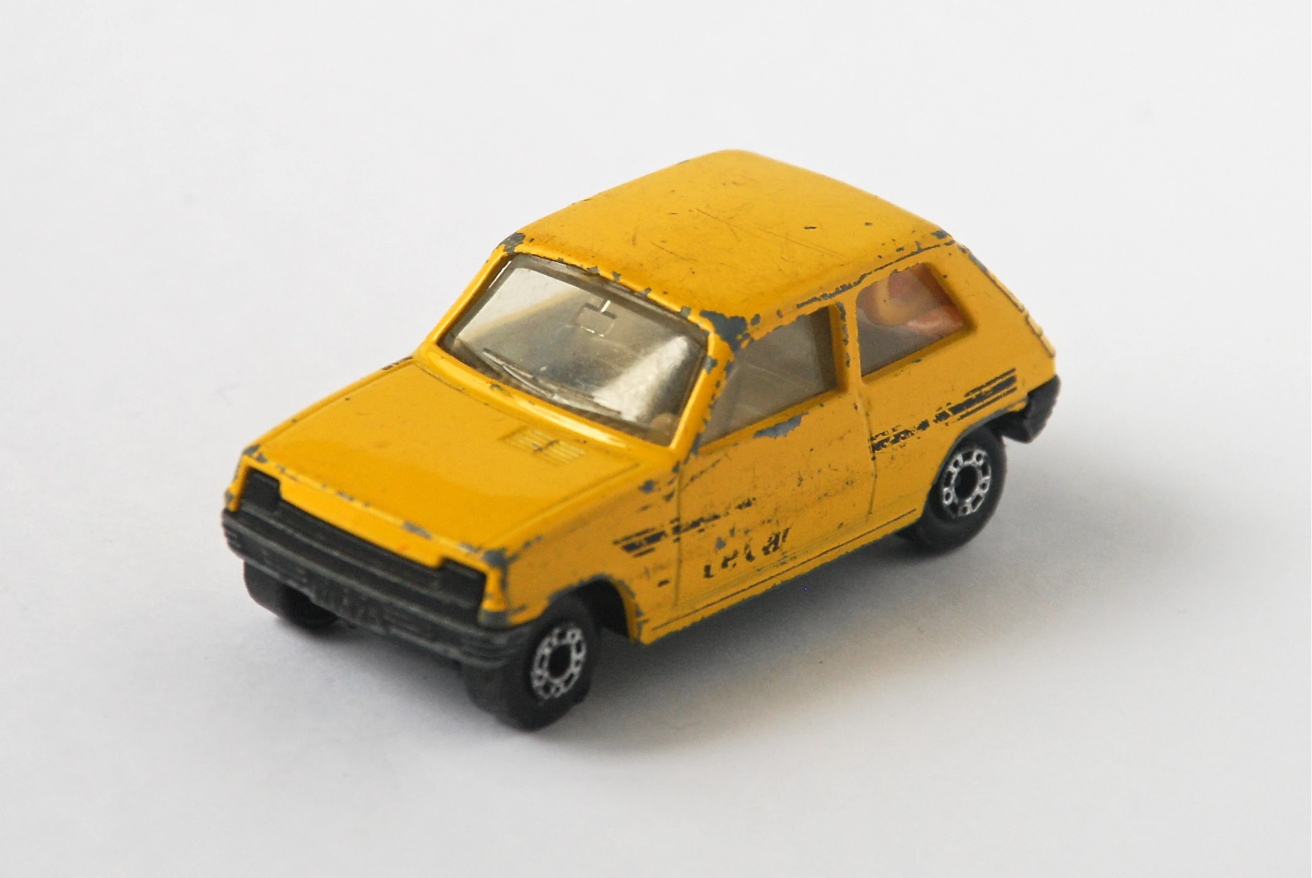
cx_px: 656
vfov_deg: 6.8
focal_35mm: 202
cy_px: 439
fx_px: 7388
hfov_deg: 10.1
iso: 400
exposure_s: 1/80
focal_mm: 135
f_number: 5.6
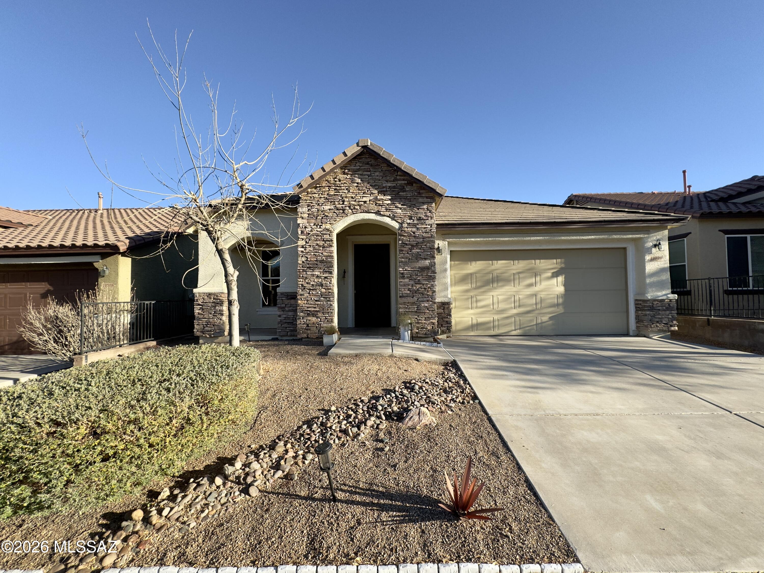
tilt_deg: +0.5
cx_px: 382
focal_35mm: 14
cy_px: 286
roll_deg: +0.5
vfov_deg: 85.7
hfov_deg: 102.1
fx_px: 309
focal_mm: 2.22
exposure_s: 1/804
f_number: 2.2
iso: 40
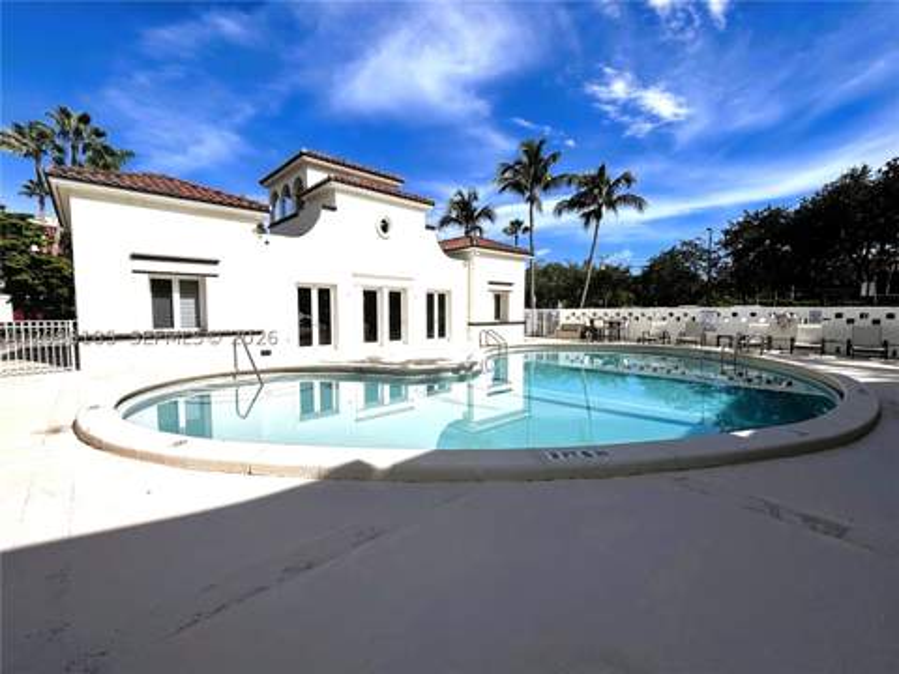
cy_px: 337
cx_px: 450
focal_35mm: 15
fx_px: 390
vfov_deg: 81.7
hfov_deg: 98.2
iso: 25
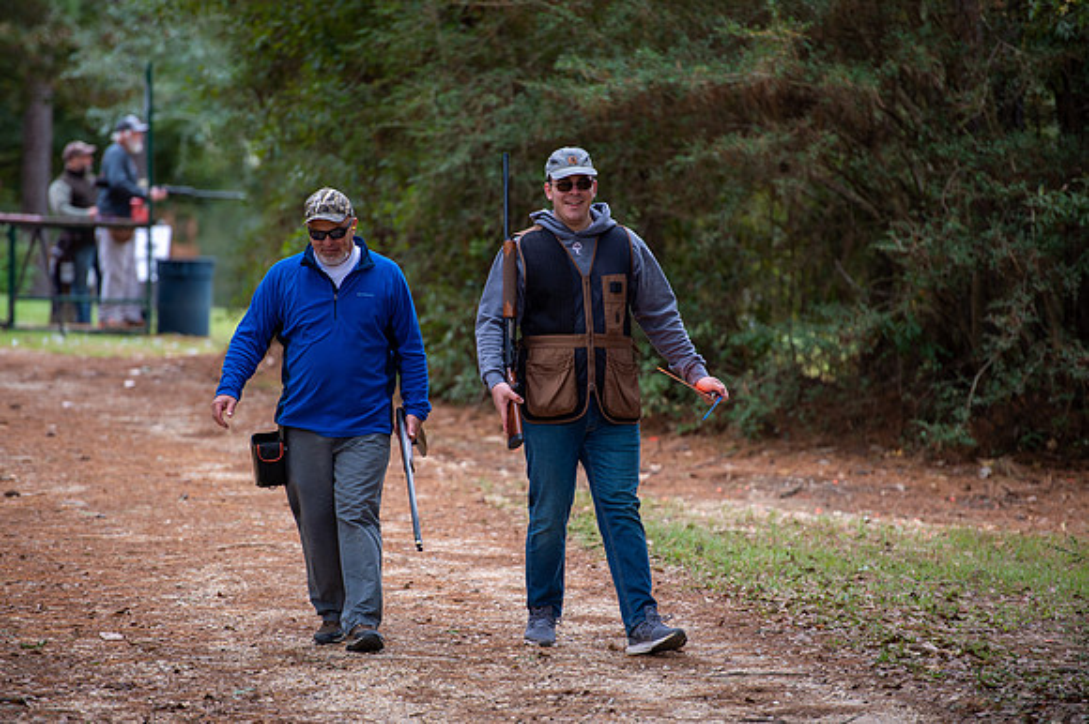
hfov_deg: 10.3
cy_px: 362
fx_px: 6046
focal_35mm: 200
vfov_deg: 6.9
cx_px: 544
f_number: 3.2
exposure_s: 1/250
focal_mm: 200
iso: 320
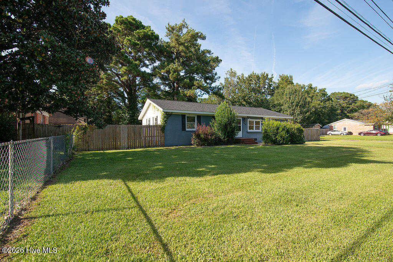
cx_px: 196
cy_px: 131
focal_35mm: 16
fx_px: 175
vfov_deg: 73.8
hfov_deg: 96.7
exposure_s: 1/640
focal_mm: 16
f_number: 7.1
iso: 320
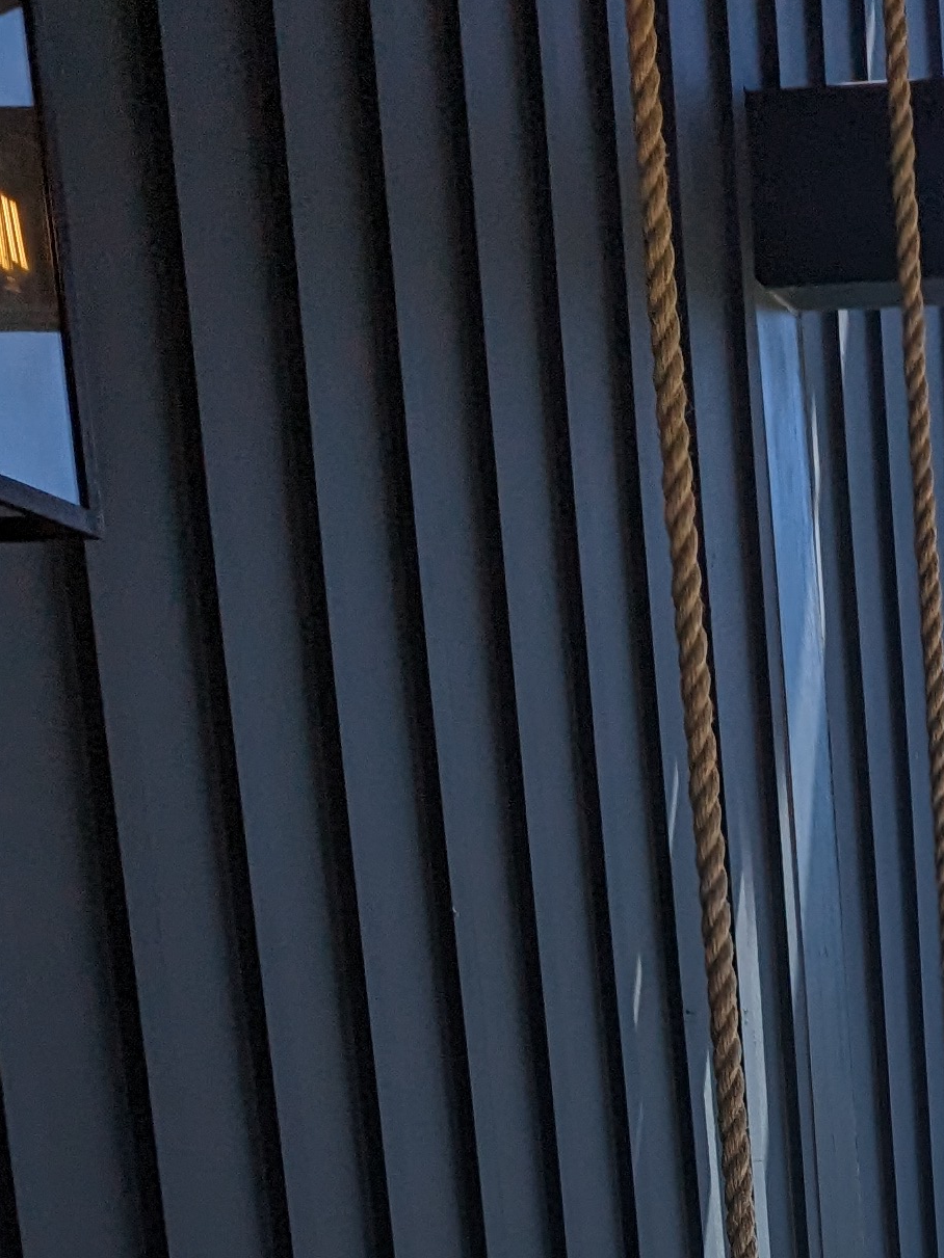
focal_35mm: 81
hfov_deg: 16.1
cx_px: 1545
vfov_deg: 20.8
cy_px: 1848
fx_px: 2946
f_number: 1.85
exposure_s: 1/2358
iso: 46
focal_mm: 6.81
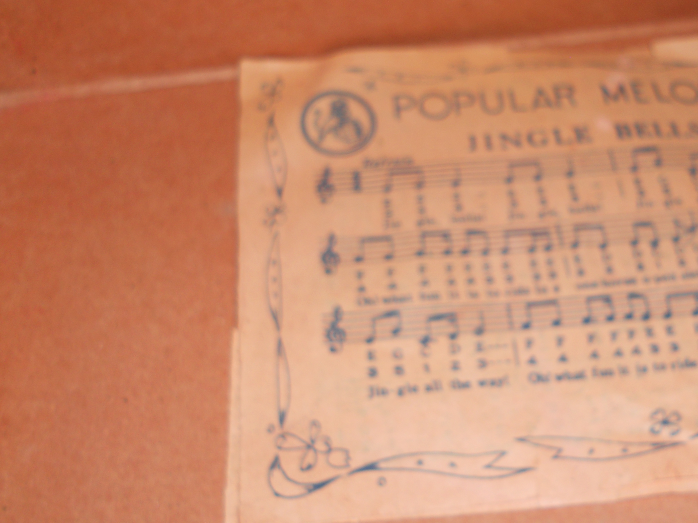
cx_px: 436
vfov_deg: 31.4
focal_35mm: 46
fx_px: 928
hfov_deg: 41.0
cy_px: 202
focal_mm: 5.8
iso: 80
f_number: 8.8
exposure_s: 1/25
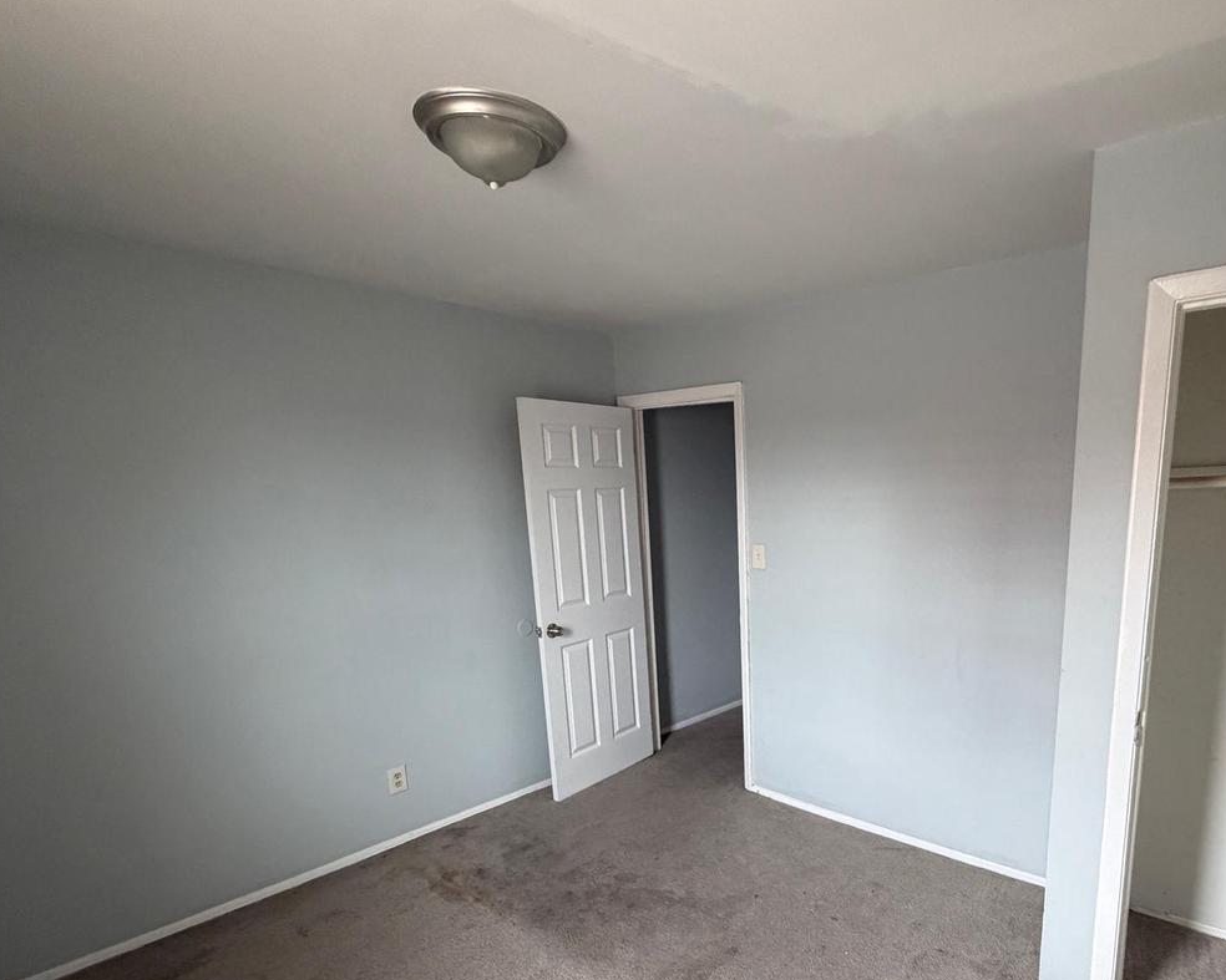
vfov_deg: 66.9
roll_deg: +2.1
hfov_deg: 79.0
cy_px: 624
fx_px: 726
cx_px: 763
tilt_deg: -9.1
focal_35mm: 20
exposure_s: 1/89
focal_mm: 2.22
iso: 320
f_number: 2.2
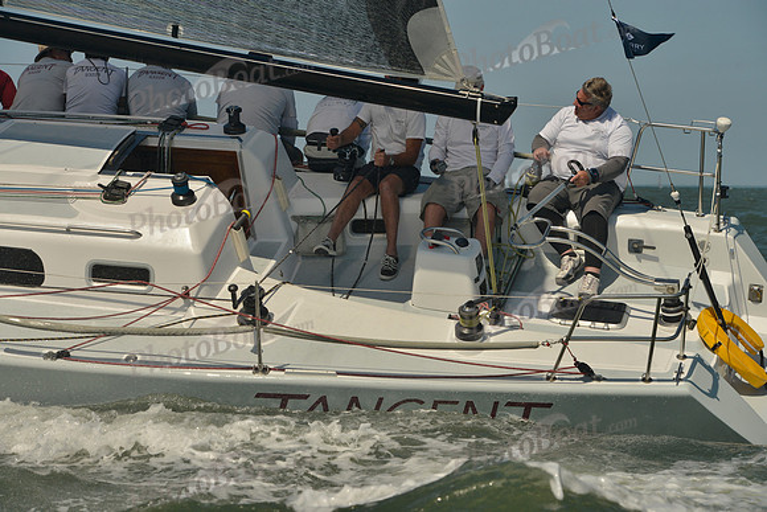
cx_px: 384
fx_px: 2472
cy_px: 256
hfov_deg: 17.6
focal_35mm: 116
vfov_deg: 11.8
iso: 280
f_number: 10
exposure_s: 1/1000
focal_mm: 116
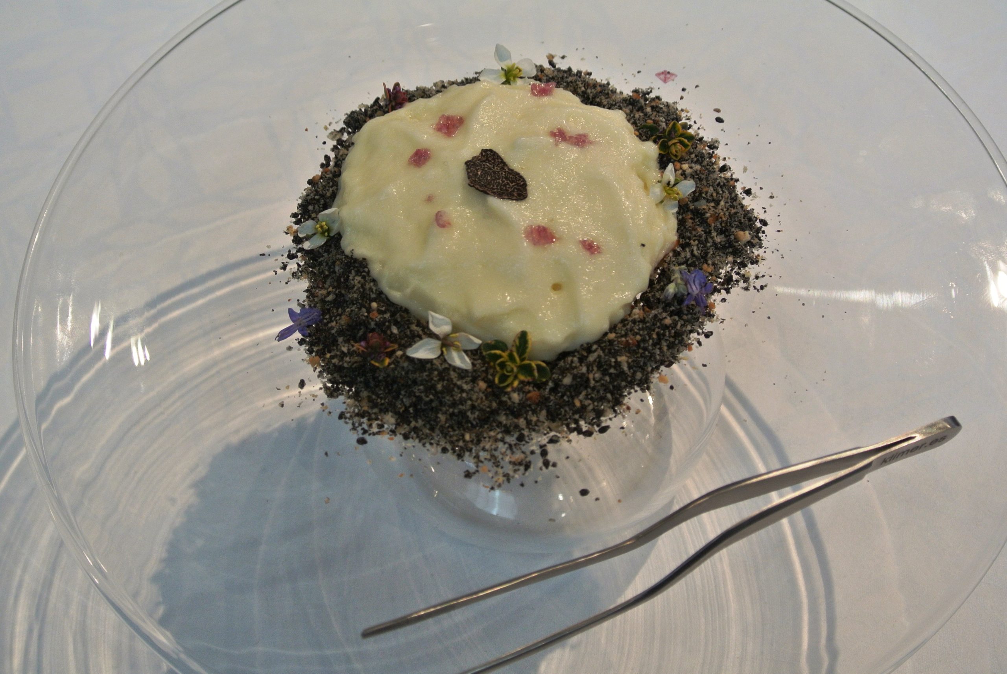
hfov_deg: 44.4
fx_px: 1232
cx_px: 504
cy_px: 337
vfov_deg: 30.6
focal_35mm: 44
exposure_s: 1/60
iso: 320
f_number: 4.2
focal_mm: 16.3
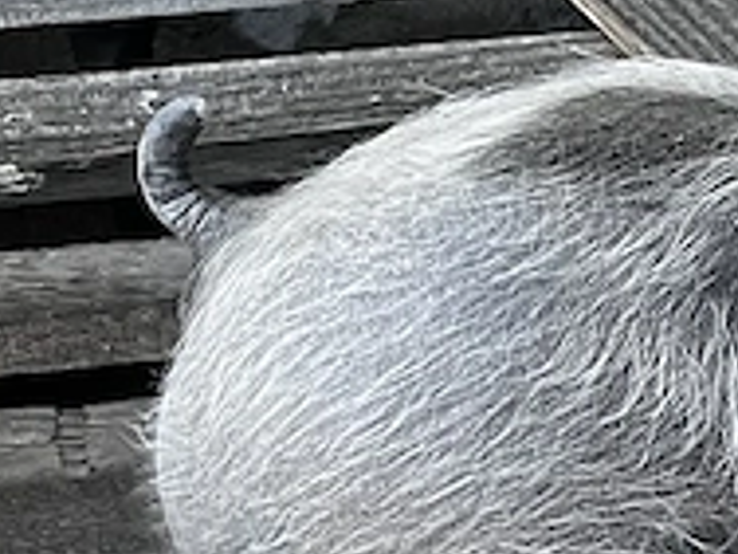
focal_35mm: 138
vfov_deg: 10.7
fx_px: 2942
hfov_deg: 12.4
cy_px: 550
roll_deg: -0.2
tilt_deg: -25.8
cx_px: 1527
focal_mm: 5.7
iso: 125
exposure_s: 1/97
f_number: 1.5
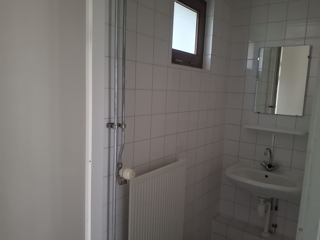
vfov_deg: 51.4
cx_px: 160
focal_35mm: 27
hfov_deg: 65.3
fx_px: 250
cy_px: 120
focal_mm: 3.6
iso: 500
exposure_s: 1/17
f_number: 1.9
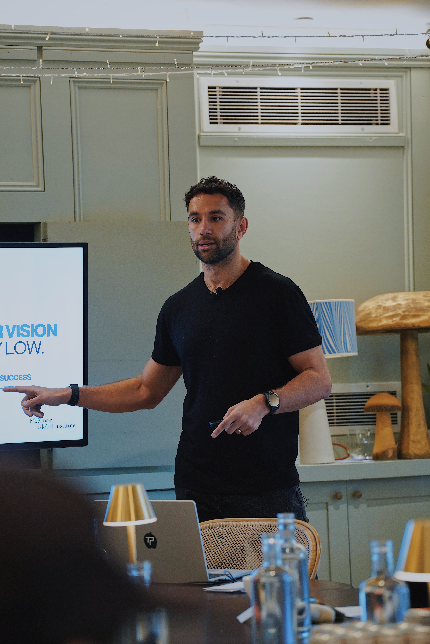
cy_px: 322
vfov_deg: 19.5
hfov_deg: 13.0
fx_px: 1881
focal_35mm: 105
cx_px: 215
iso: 2500
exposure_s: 1/125
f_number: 4
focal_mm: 105
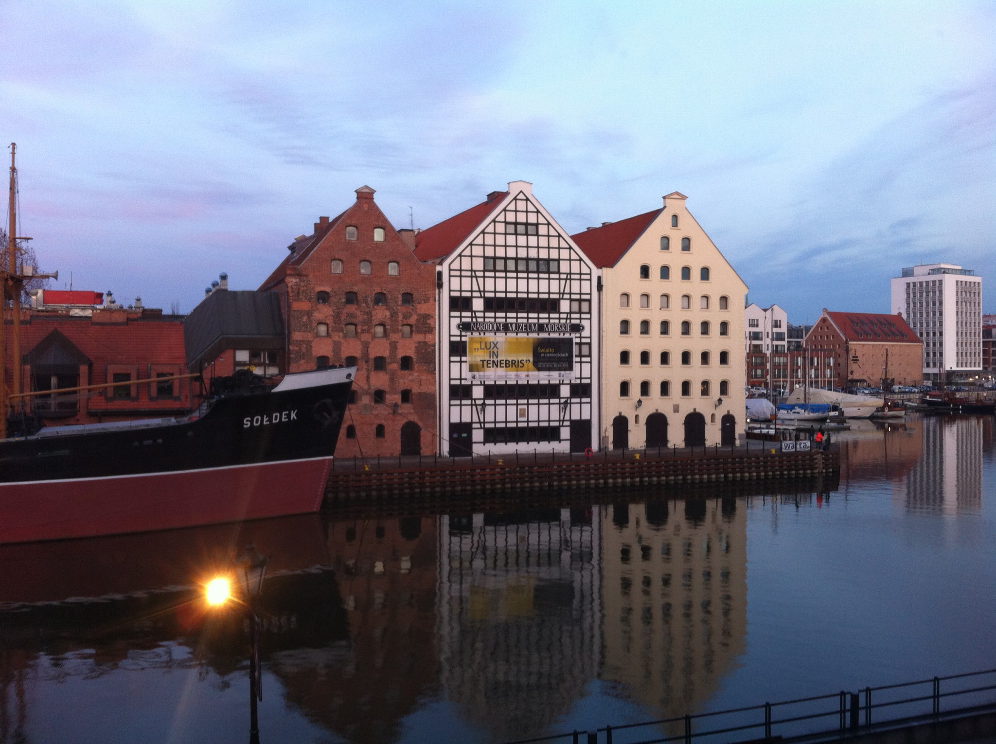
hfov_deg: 52.7
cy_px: 372
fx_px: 1006
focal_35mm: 35
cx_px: 498
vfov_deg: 40.6
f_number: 2.8
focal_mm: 3.85
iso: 100
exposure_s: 1/15
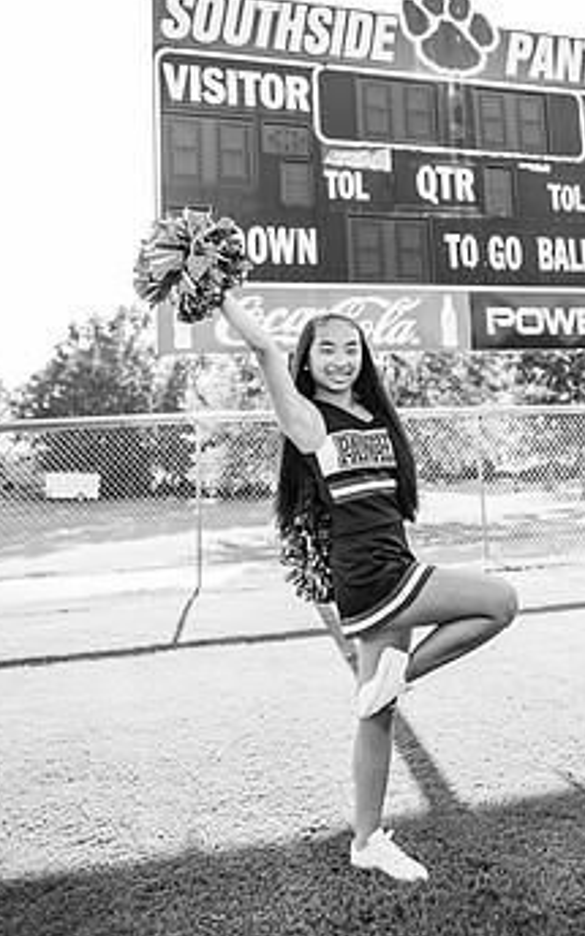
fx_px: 816
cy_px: 351
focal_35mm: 32
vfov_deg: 58.9
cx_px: 389
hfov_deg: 39.0
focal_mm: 24
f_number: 2.8
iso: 200
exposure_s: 1/500
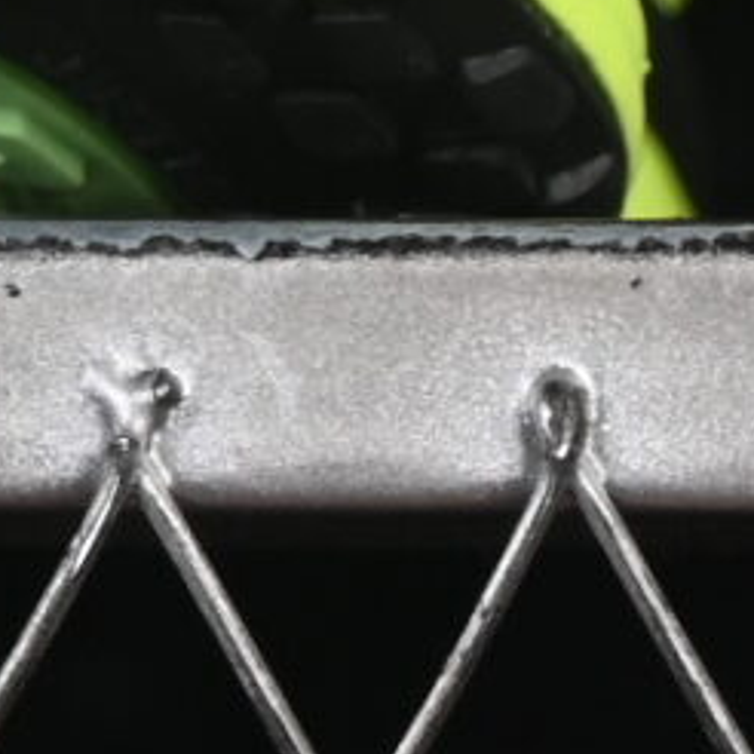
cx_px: -1073
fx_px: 16363
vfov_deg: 2.6
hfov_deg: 2.6
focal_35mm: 664
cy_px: -1405
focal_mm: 50
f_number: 8
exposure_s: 1/80
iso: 160
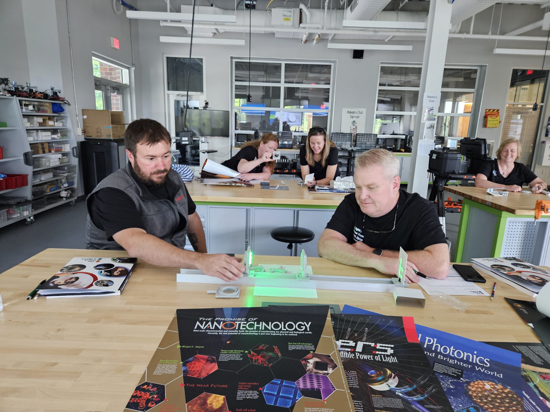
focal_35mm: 23
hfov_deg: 73.9
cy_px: 206
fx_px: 365
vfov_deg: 58.9
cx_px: 275
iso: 640
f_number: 1.8
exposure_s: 1/60
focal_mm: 5.4
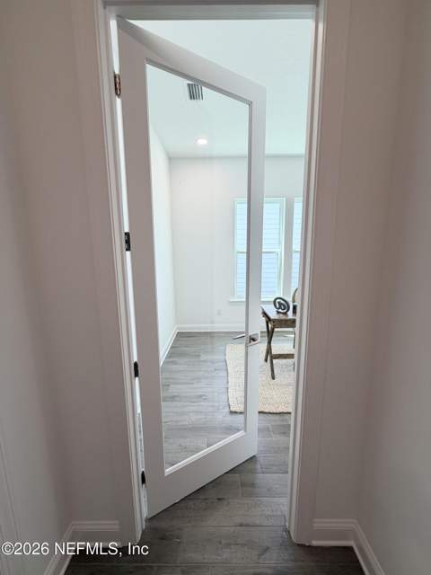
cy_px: 288
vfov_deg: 102.1
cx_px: 216
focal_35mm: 14
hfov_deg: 85.7
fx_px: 232
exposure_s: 1/120
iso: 80
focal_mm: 2.22
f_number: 2.2
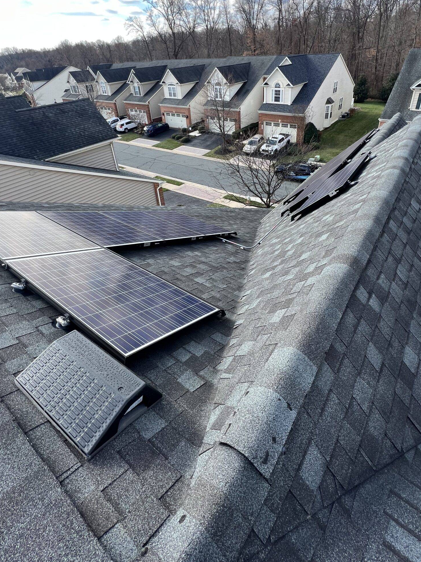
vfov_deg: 89.1
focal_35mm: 17
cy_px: 209
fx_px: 276
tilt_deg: -30.6
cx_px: 227
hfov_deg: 74.6
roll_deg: +5.0
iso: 32
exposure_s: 1/386
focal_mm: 1.57
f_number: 1.8
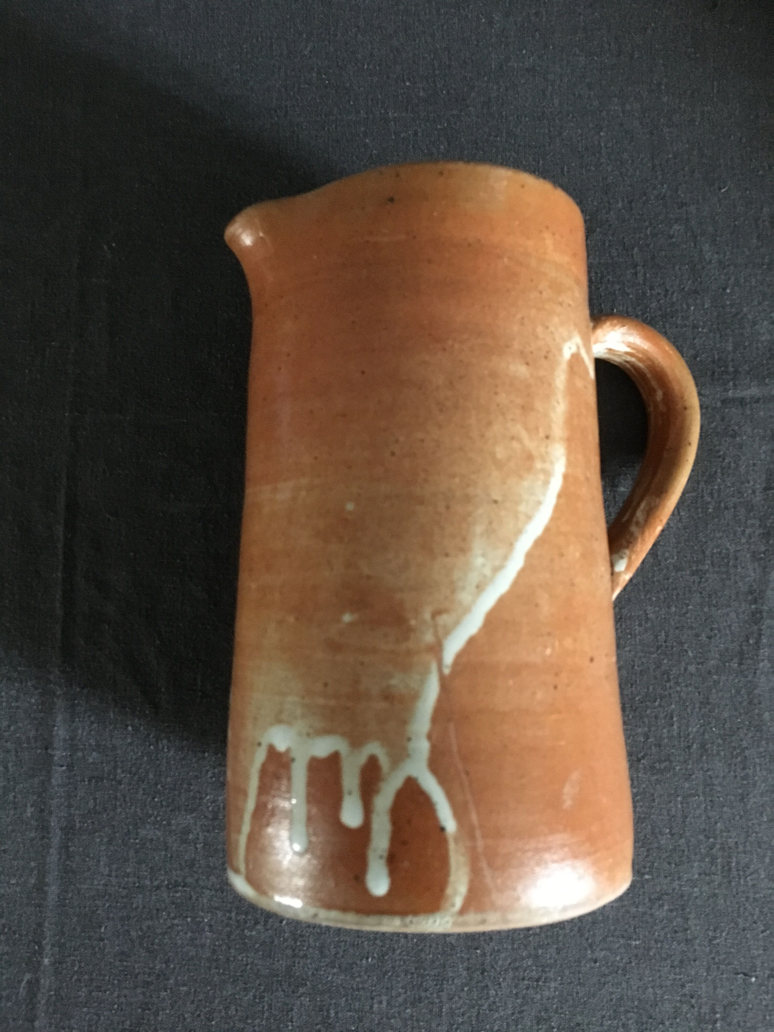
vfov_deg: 61.7
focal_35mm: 29
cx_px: 387
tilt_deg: -85.1
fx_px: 865
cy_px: 516
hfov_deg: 48.2
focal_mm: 4.15
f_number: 2.2
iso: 320
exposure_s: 1/17
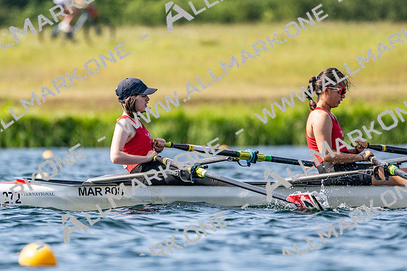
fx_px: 6779
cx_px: 204
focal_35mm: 600
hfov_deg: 3.4
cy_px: 136
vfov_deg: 2.3
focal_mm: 400
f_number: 4.5
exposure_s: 1/2500
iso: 250
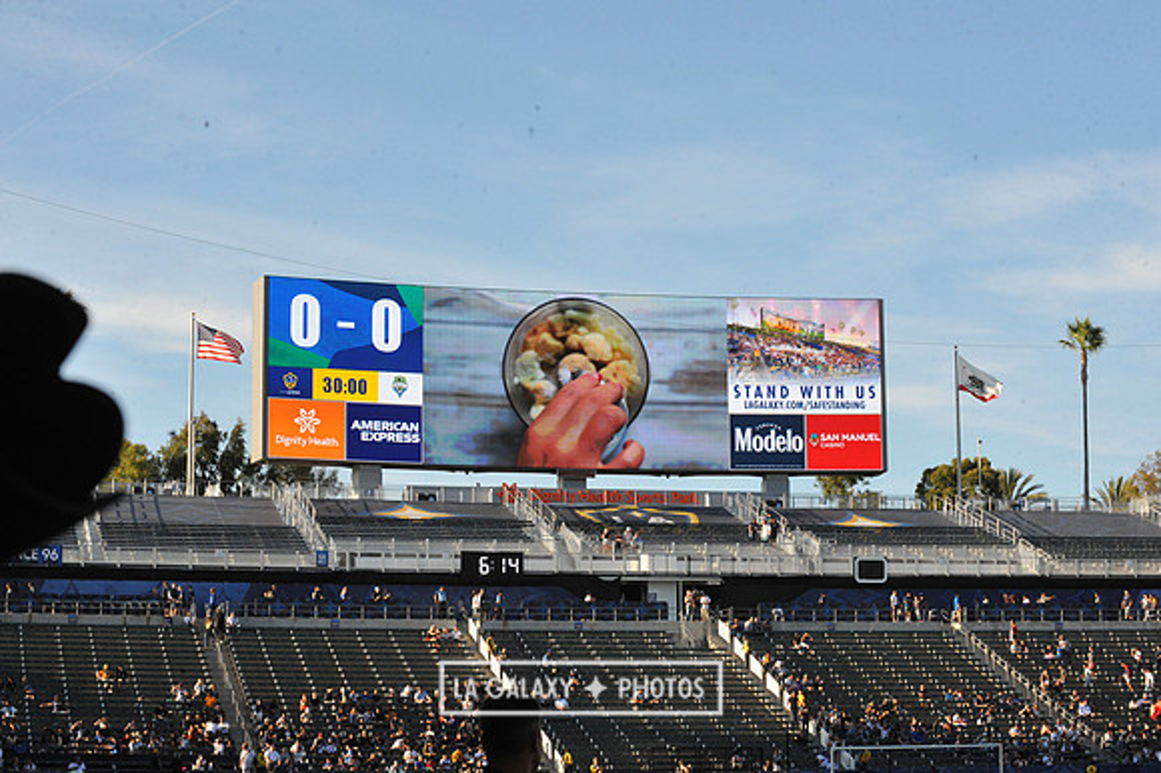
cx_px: 580
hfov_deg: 25.4
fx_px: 2578
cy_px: 386
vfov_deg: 17.0
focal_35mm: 80
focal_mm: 80
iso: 1600
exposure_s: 1/800
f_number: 14
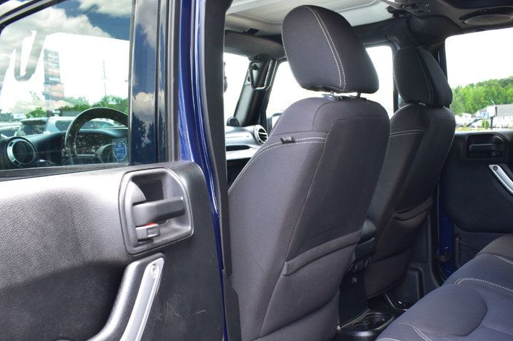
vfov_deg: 33.8
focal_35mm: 39
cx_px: 274
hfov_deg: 49.5
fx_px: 555
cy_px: 237
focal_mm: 18
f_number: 7.1
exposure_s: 1/25
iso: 400
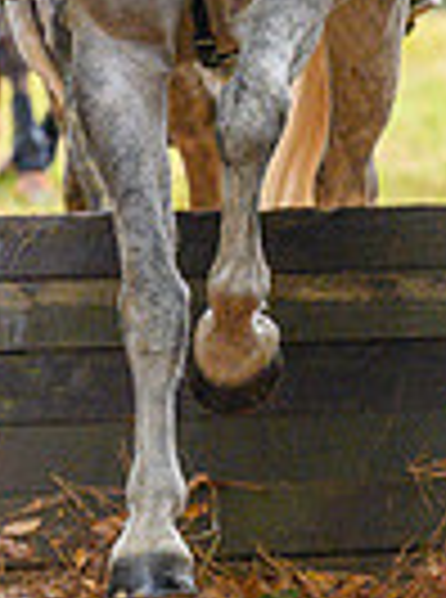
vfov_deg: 2.2
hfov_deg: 1.7
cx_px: 212
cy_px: -265
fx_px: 15467
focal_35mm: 896
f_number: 3.2
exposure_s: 1/500
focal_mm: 165
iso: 2500
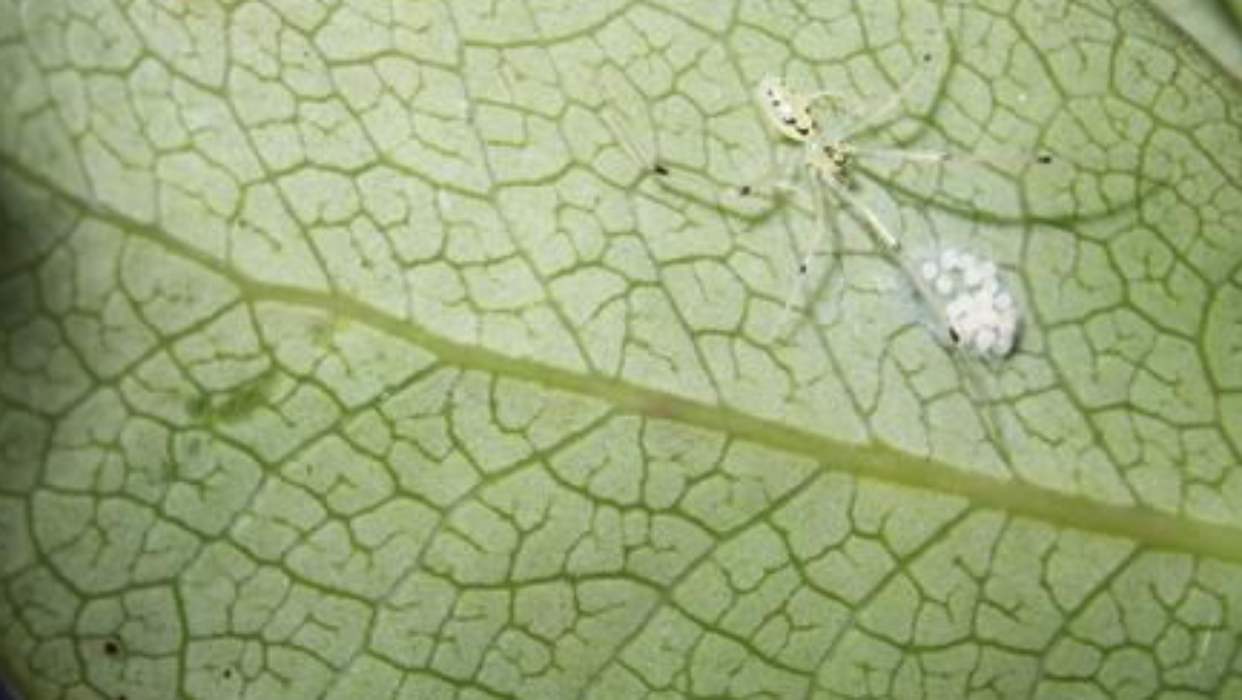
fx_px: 2175
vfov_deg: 18.3
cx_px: 763
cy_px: 370
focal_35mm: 66
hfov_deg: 31.8
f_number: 6.3
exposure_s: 1/30
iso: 200
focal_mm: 8.8
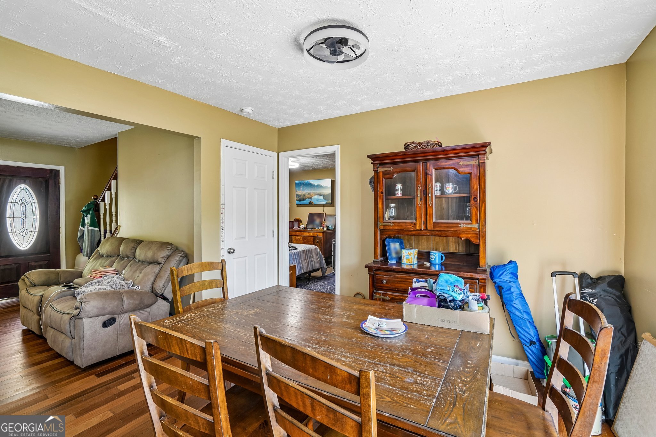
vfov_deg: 73.7
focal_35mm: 16
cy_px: 218
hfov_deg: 96.7
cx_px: 328
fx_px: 292
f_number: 8
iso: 400
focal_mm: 16
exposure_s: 1/5
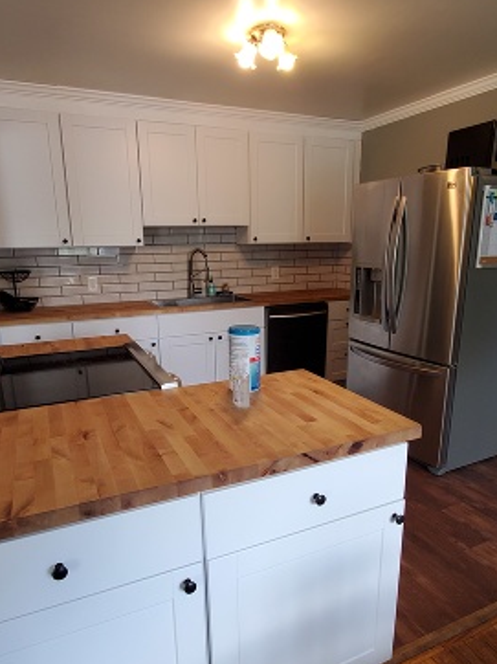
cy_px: 358
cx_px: 246
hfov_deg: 58.8
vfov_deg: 73.8
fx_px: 441
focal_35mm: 23
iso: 160
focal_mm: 1.8
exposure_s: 1/60
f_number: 2.2
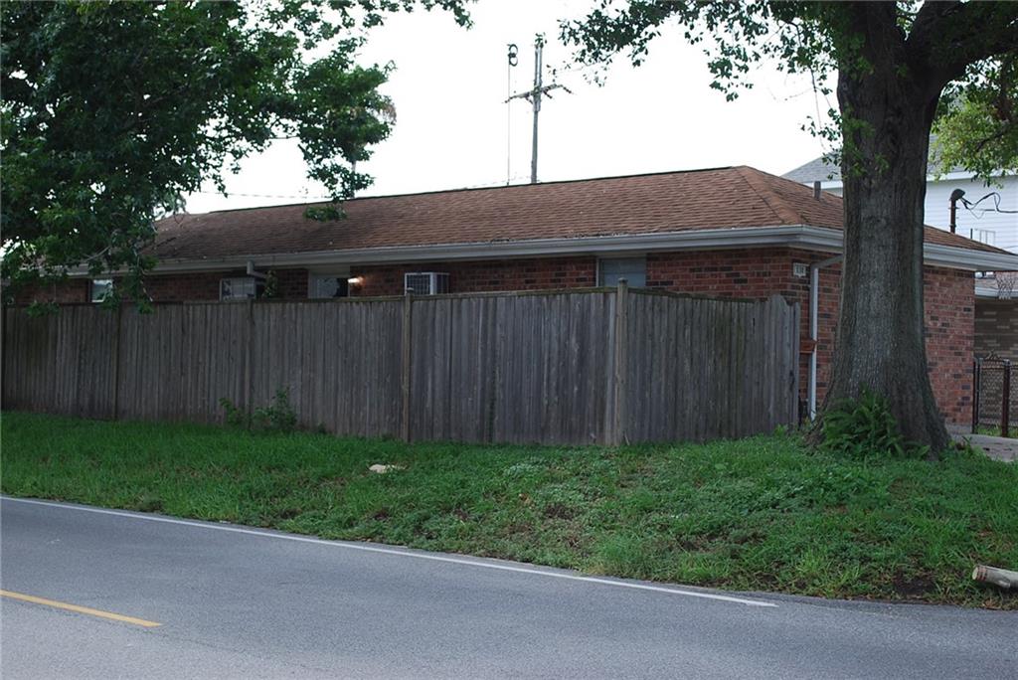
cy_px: 340
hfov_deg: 35.0
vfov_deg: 23.8
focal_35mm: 57
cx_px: 509
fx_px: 1613
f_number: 5.6
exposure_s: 1/125
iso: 125
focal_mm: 38
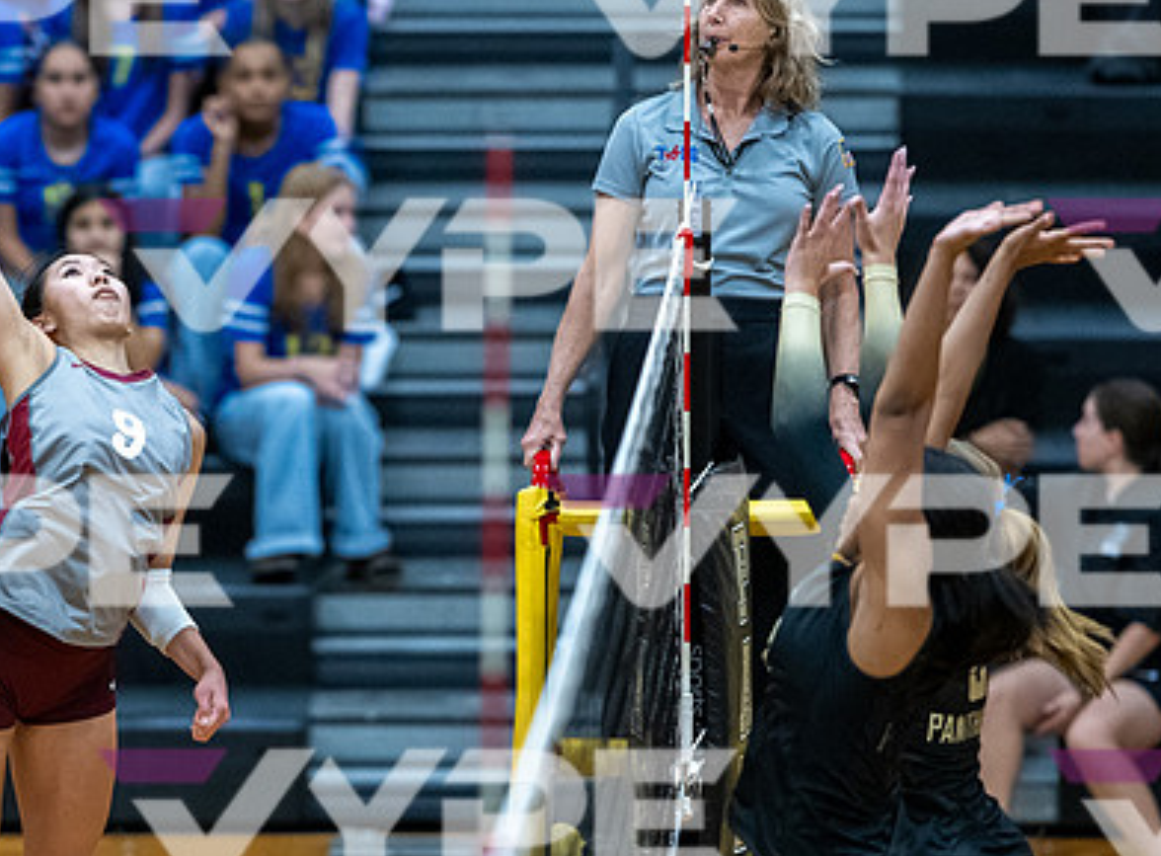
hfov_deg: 4.4
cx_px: 102
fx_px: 15034
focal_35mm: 451
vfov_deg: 3.3
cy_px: 519
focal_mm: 200
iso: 3200
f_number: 2
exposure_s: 1/1600
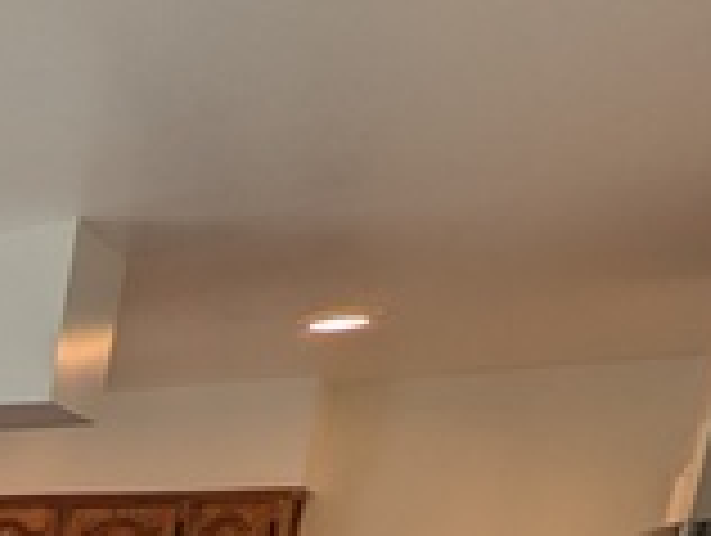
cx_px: -616
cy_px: 838
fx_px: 1214
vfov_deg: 20.6
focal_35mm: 59
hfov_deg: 20.6
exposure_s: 1/120
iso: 57
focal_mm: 1.83
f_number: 2.2
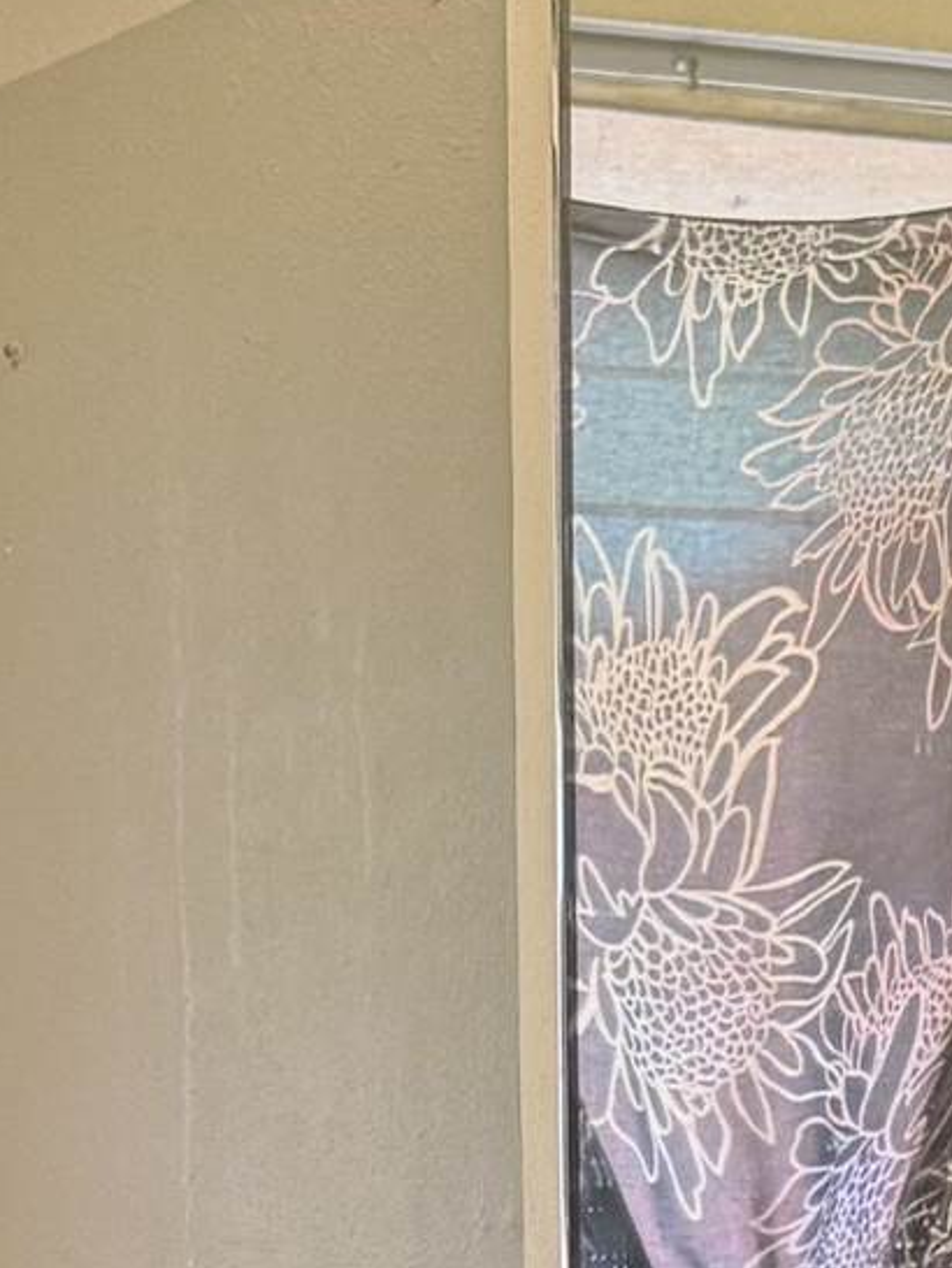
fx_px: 4946
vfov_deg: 13.8
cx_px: 334
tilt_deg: -8.0
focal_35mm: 135
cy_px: 1830
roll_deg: +1.6
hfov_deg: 11.0
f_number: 1.78
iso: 160
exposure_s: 1/60
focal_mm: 6.76
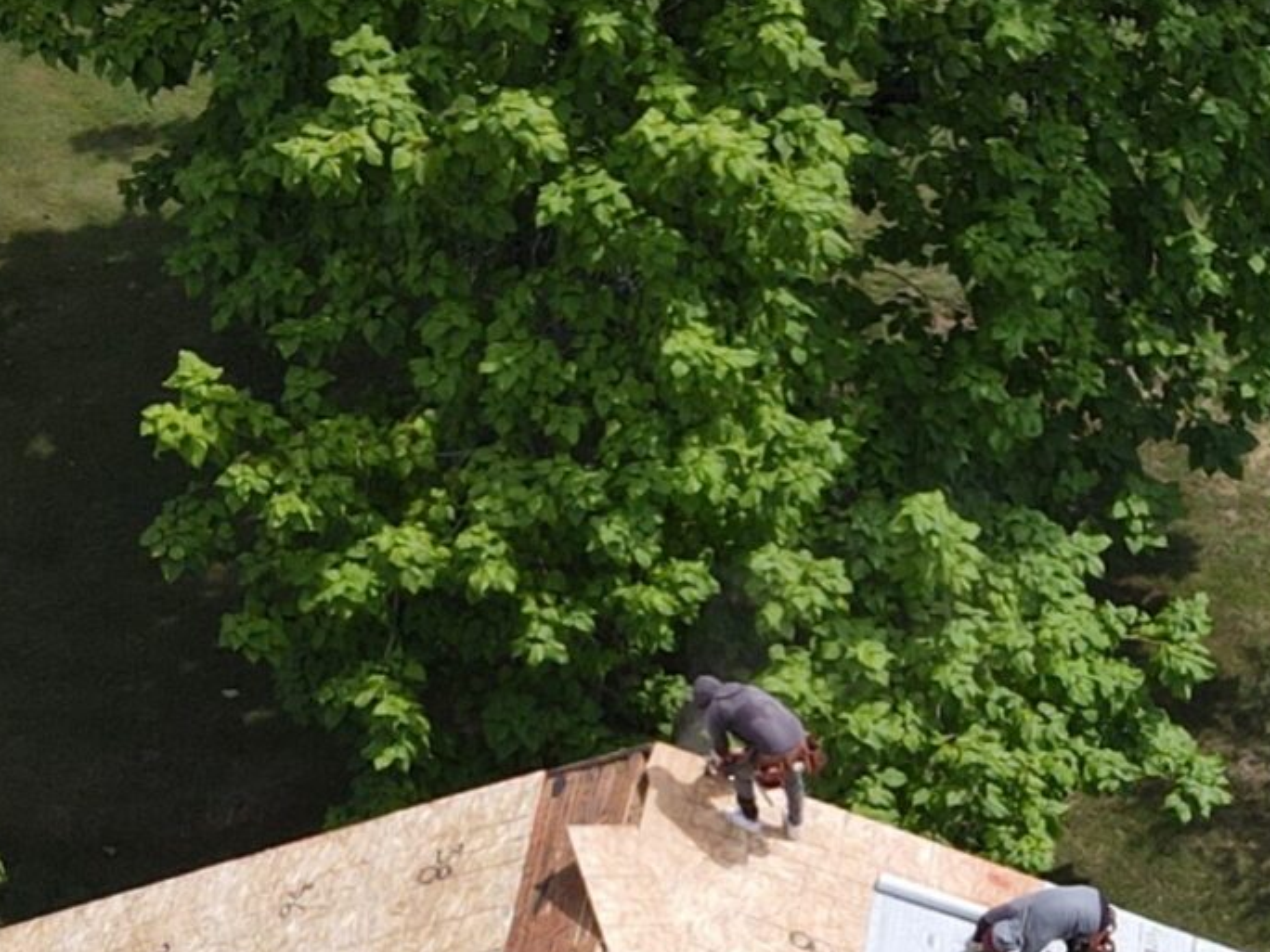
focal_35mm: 101
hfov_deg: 19.1
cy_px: 1015
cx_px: 1172
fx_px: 3706
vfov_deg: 14.4
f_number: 2.8
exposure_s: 1/400
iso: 100
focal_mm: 4.5
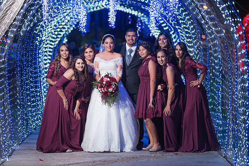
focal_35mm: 170
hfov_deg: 12.1
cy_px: 83
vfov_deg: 8.1
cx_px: 124
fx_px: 1176
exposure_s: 1/125
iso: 1000
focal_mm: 170
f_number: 2.8
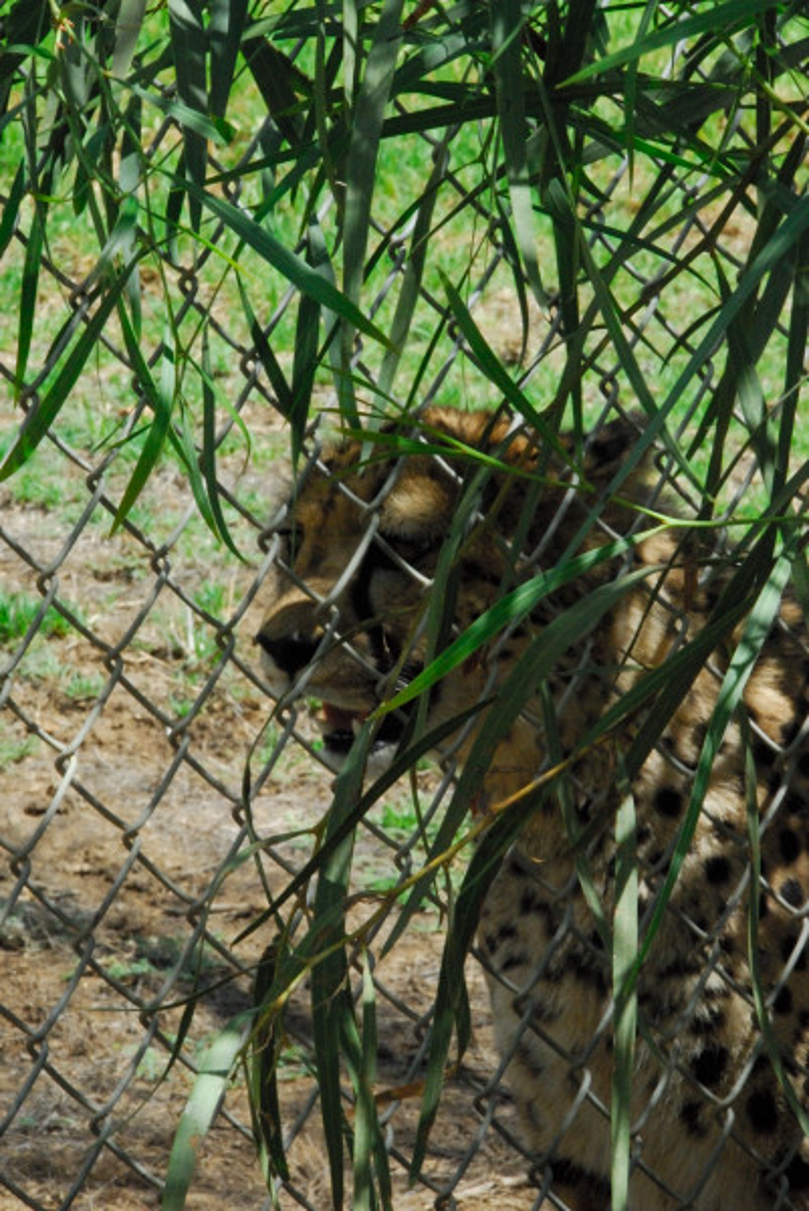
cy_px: 606
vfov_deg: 10.2
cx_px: 404
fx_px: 6814
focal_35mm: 202
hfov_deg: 6.8
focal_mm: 135
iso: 1600
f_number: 36
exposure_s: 1/90
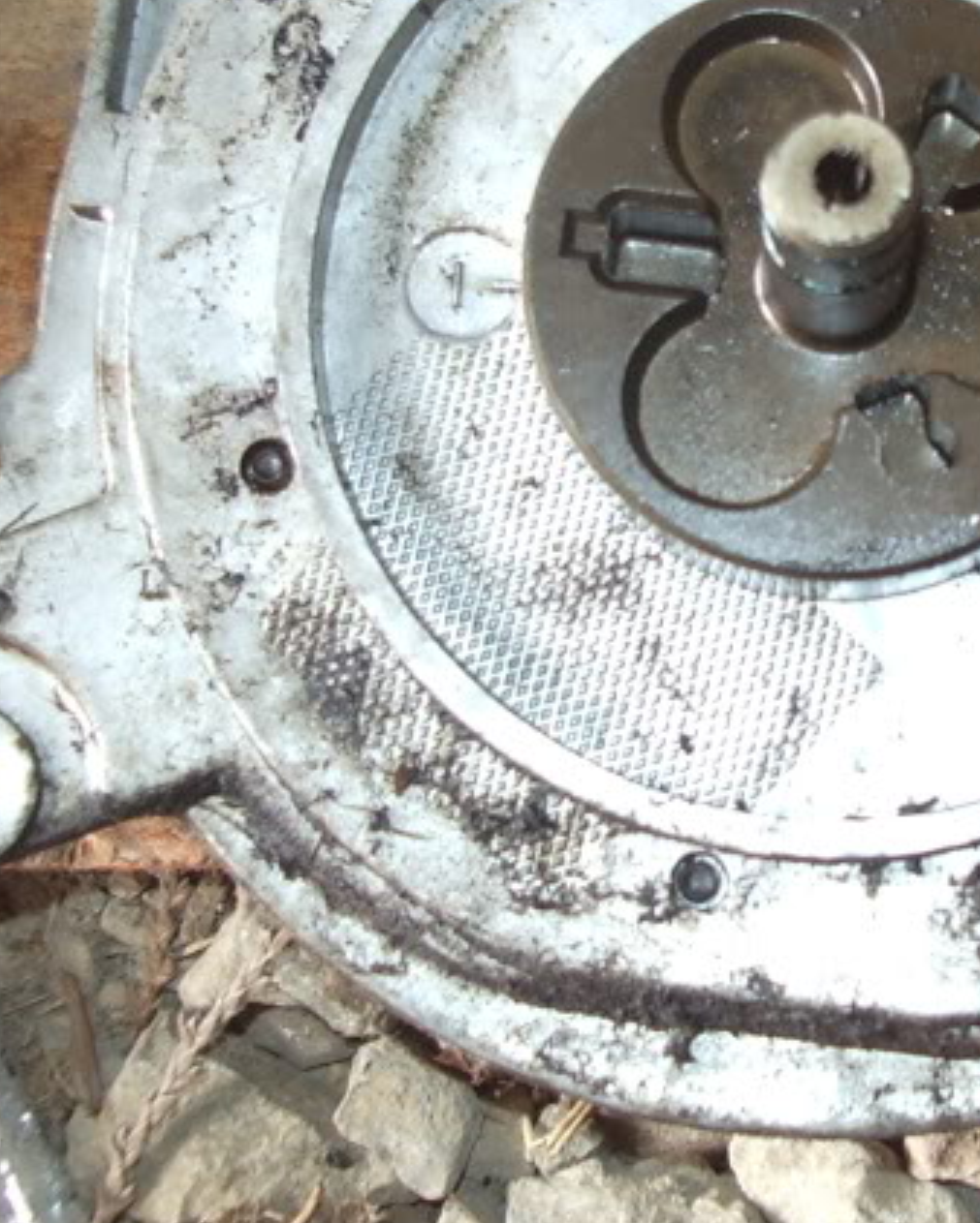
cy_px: 398
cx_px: 884
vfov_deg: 22.9
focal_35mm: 83
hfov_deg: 18.2
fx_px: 3008
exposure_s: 1/40
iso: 100
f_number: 2.6
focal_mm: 5.8
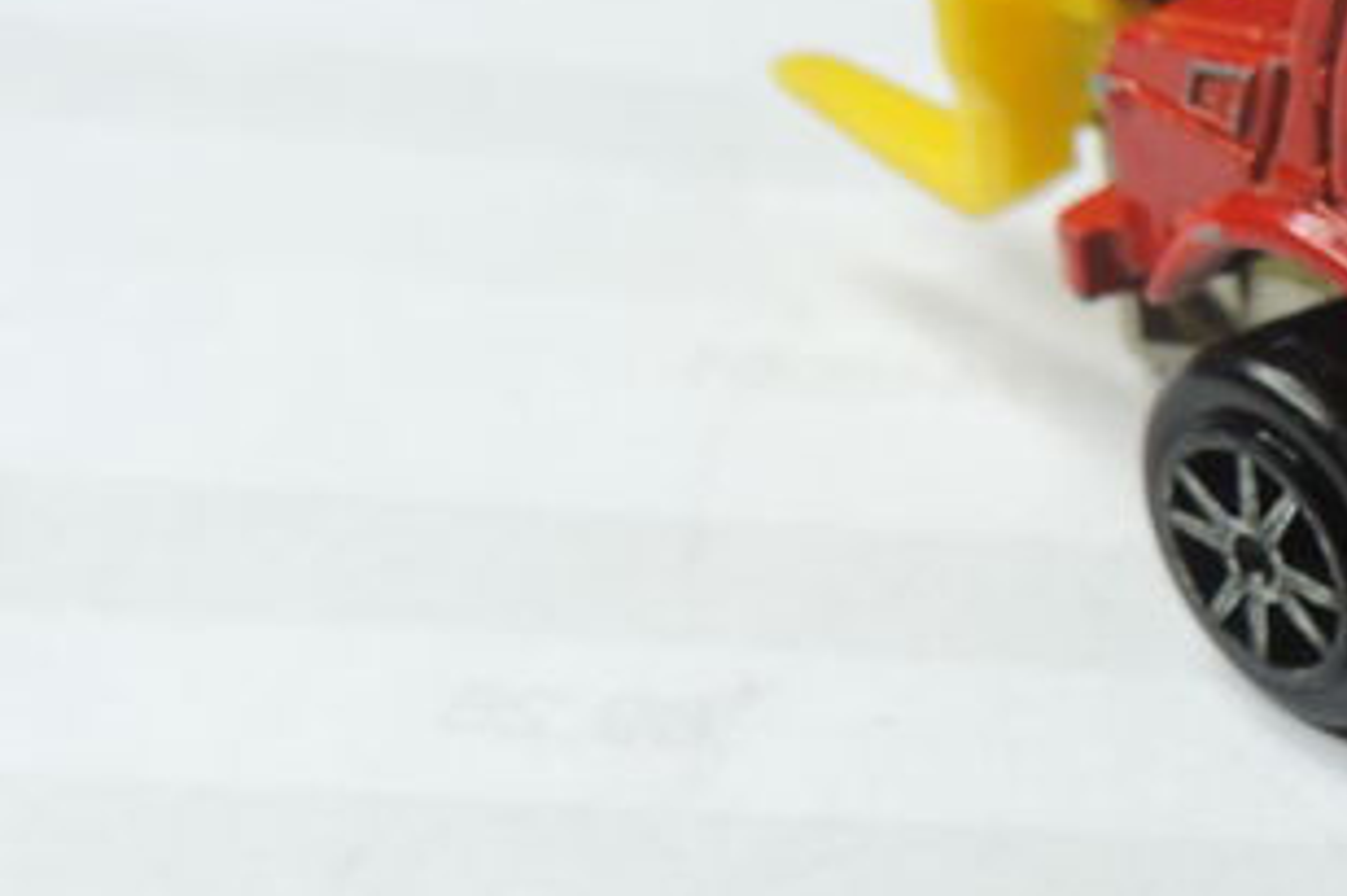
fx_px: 3029
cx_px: 2042
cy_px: 699
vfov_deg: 16.7
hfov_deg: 21.1
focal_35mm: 81
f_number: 3
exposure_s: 1/30
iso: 100
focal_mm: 4.3
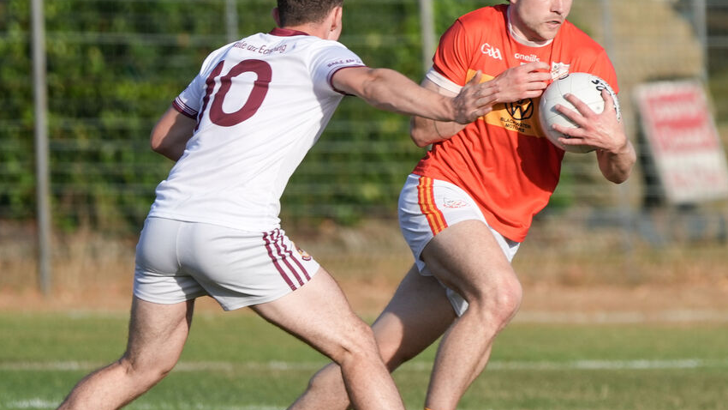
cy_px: 91
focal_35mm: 887
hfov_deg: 2.4
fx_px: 17121
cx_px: 458
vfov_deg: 1.4
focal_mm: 600
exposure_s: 1/1000
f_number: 6.3
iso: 400
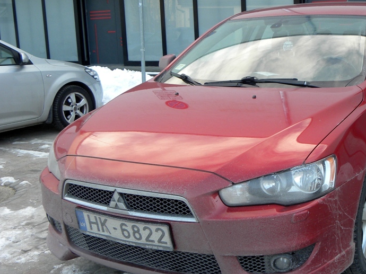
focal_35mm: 49
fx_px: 518
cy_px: 125
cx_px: 257
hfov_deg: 38.3
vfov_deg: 29.6
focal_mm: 5.9
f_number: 2.8
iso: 74
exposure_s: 1/73.3
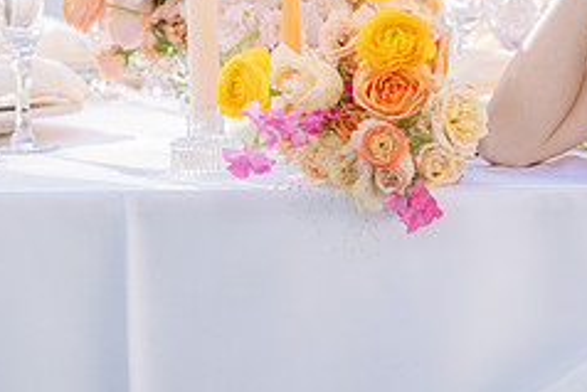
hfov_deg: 16.4
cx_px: 582
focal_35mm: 122
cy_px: -33
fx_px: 1990
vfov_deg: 11.1
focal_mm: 50
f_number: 2.5
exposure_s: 1/200
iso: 50
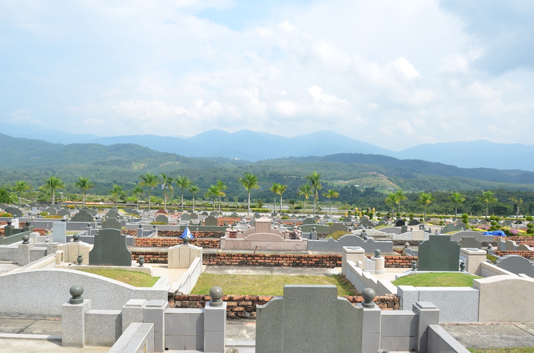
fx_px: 400
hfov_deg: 67.5
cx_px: 267
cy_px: 176
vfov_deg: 47.7
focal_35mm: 27
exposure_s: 1/250
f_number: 8
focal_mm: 18
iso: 100
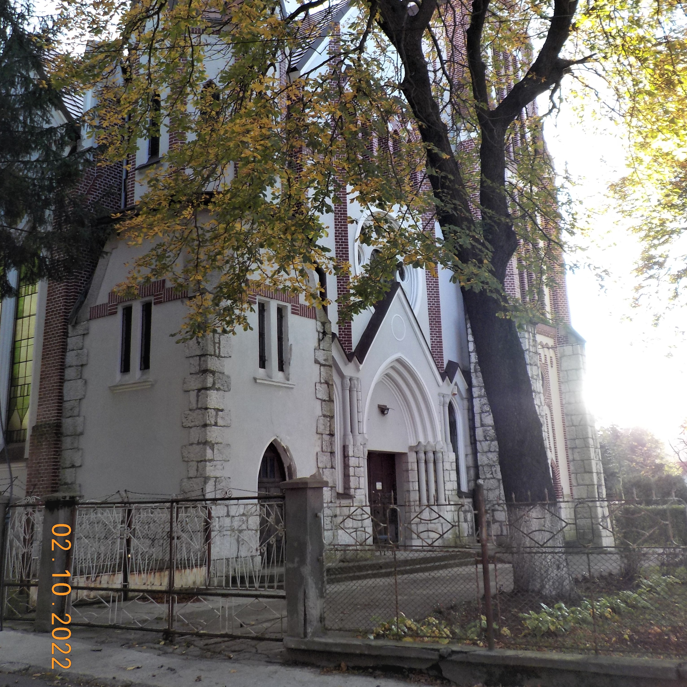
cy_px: 244
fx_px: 808
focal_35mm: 36
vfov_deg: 45.5
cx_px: 339
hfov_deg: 46.0
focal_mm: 4.1
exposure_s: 1/50
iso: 125
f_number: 3.3
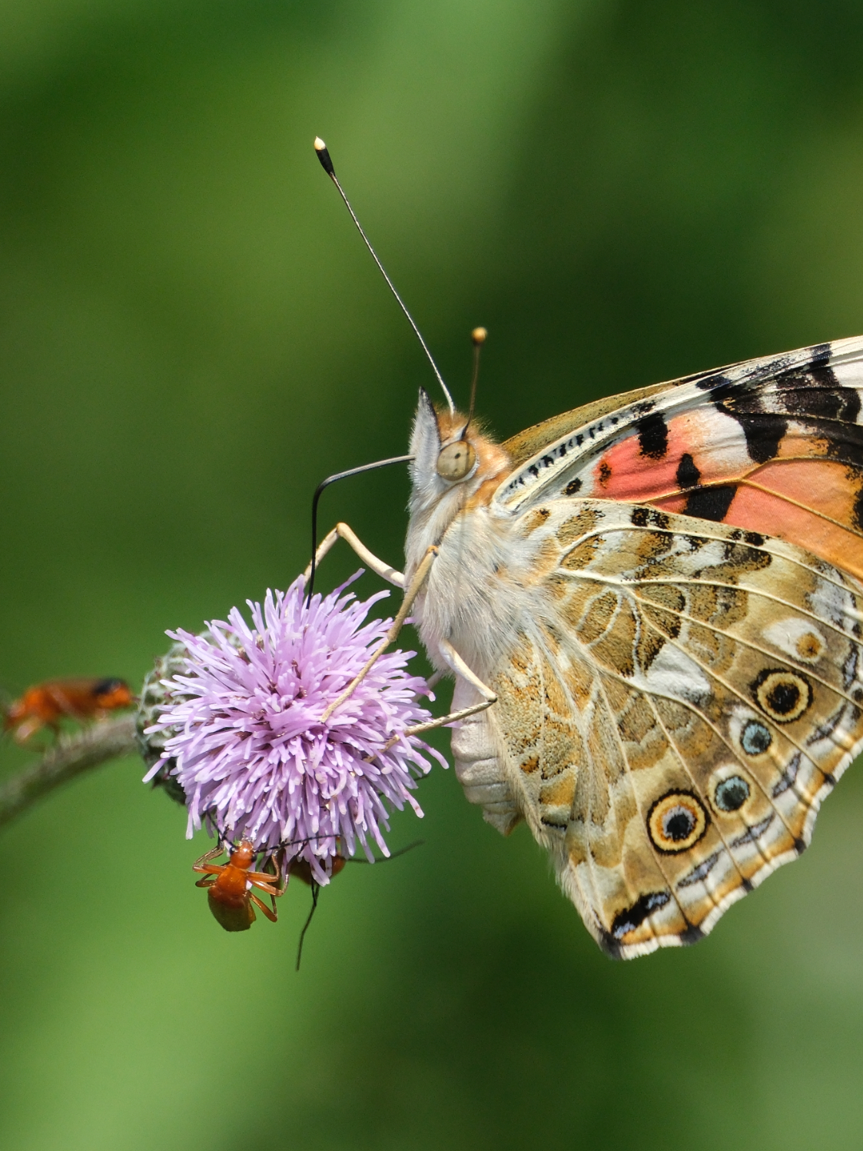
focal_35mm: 1300
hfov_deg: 1.1
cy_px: 575
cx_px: 657
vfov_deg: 1.5
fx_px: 43207
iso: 1000
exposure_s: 1/1000
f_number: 8
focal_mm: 600
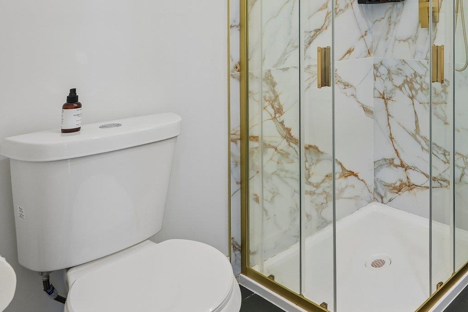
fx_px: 416
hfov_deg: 49.3
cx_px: 455
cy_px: 26
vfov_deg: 38.1
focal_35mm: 32
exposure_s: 1/15
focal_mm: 16
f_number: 9
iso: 400
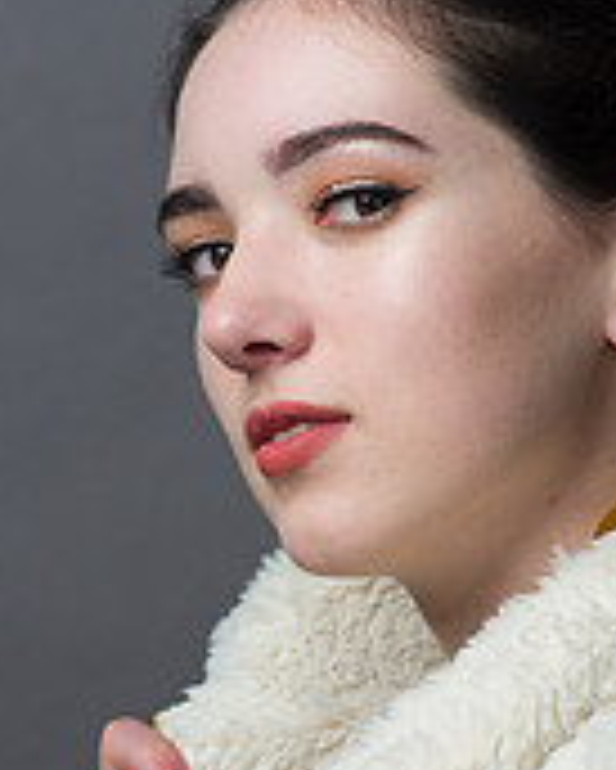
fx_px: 4781
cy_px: 590
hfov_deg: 7.4
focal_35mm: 210
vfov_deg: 9.2
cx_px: 427
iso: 100
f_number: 9
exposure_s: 1/160
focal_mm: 85
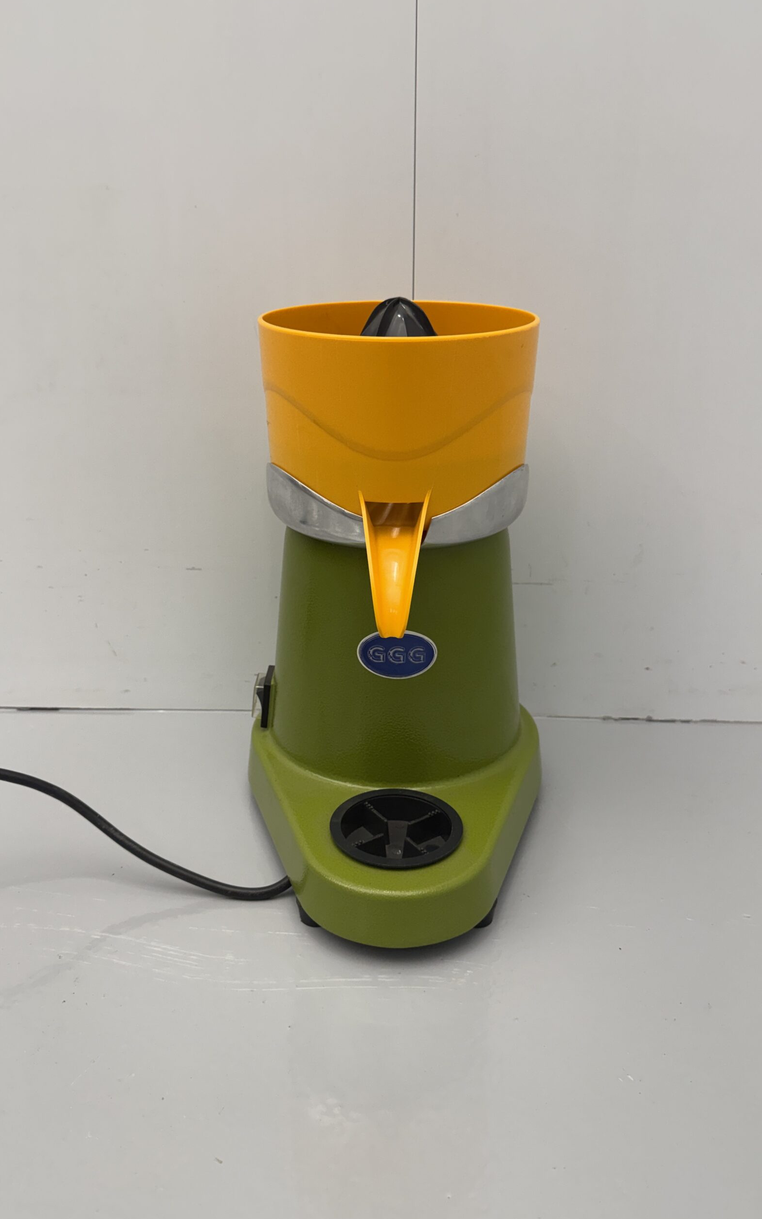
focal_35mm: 26
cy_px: 603
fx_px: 864
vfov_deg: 70.4
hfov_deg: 47.6
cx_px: 381
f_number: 1.78
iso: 125
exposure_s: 1/100
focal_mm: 6.76
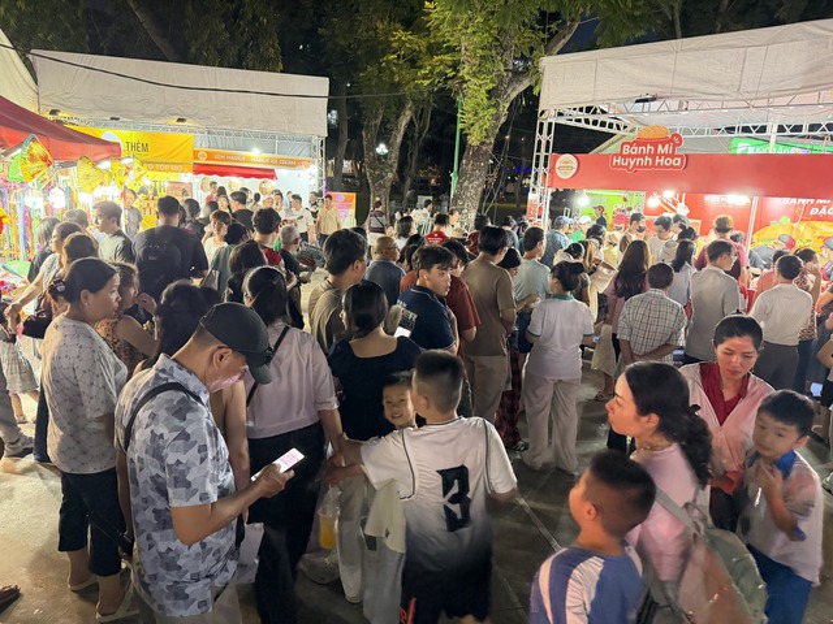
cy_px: 312
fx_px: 578
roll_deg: -2.8
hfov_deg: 71.6
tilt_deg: -12.4
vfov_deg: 56.8
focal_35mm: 24
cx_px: 416
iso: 640
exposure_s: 1/50
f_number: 1.78
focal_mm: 6.76
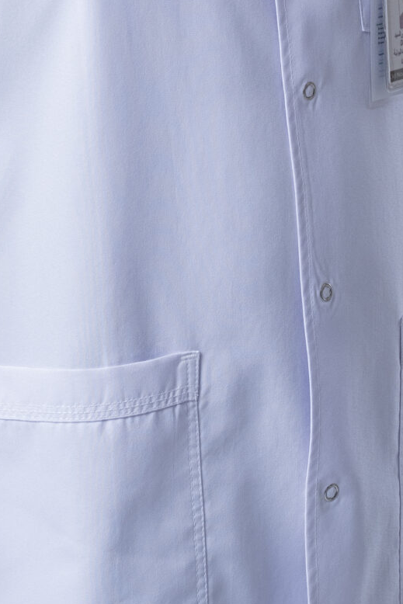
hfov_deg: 7.6
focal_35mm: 181
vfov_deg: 10.9
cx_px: 169
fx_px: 3038
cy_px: -306
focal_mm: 55
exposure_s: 1/200
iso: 250
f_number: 8
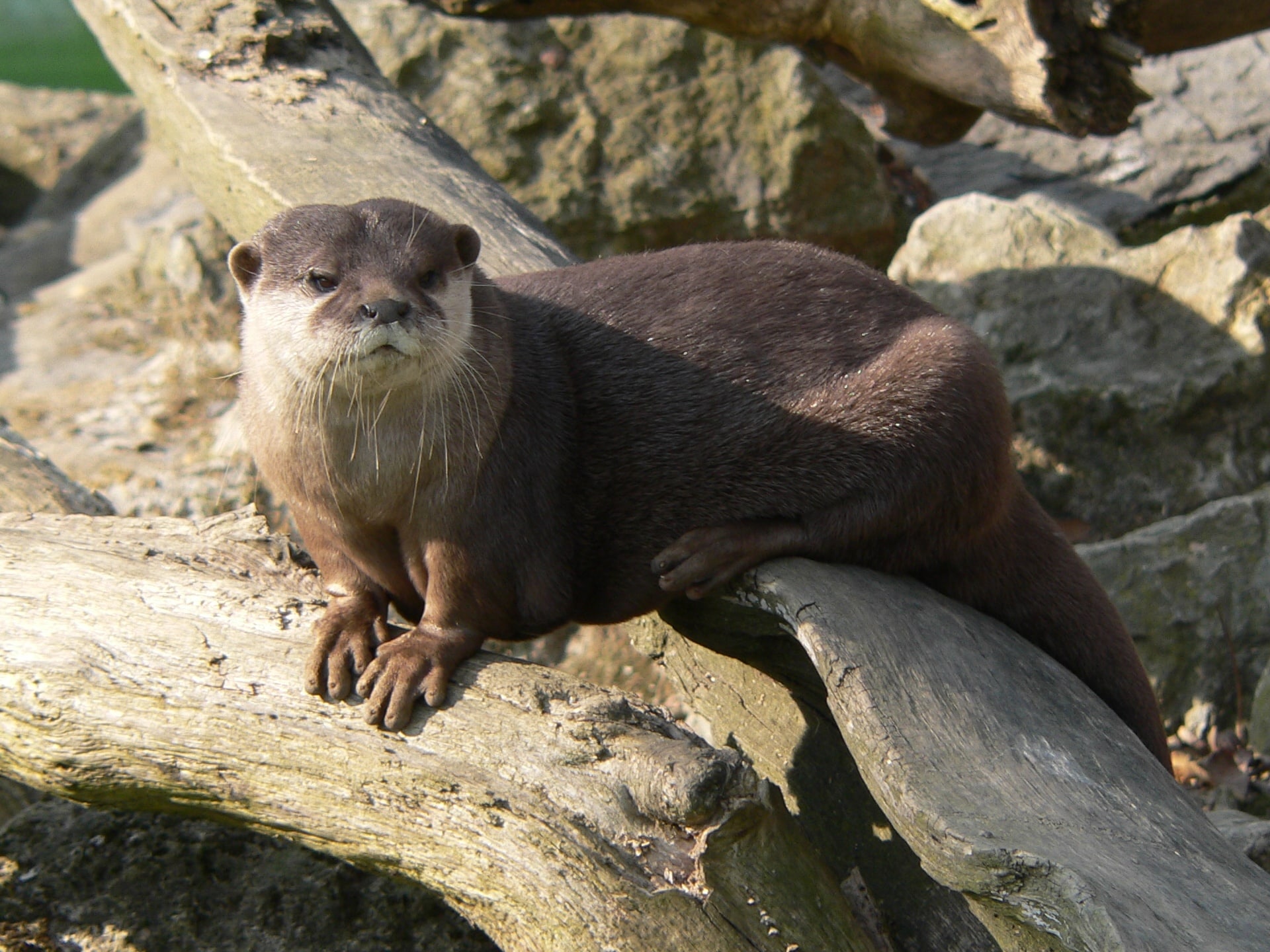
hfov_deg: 7.0
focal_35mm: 285
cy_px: 476
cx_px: 635
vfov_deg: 5.2
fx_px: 10456
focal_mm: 47.5
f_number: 4
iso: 80
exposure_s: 1/160
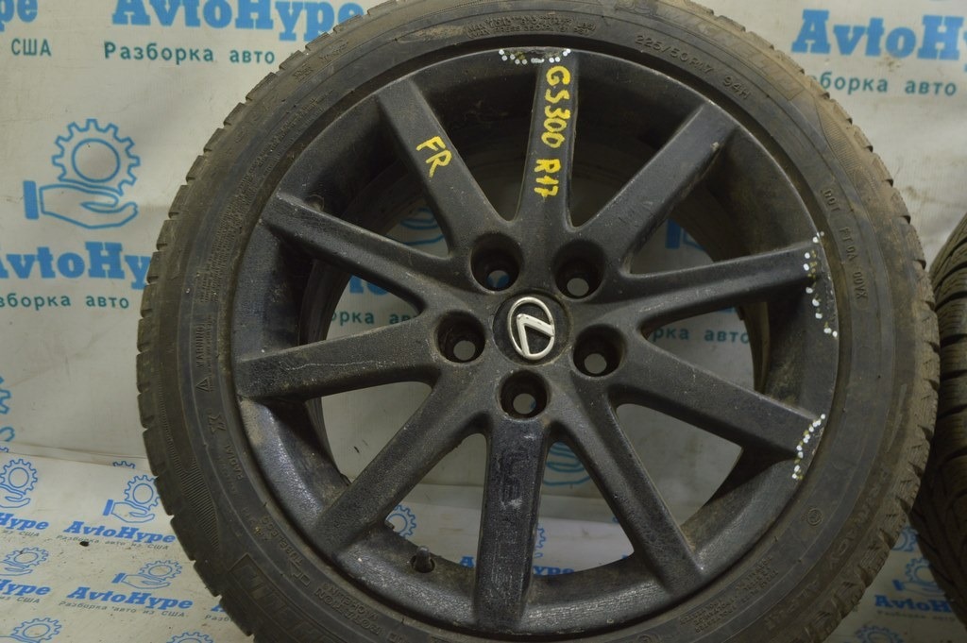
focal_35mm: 38
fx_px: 1006
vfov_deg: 35.4
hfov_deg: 51.3
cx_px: 484
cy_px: 322
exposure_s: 1/20
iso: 400
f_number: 5.6
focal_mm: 25
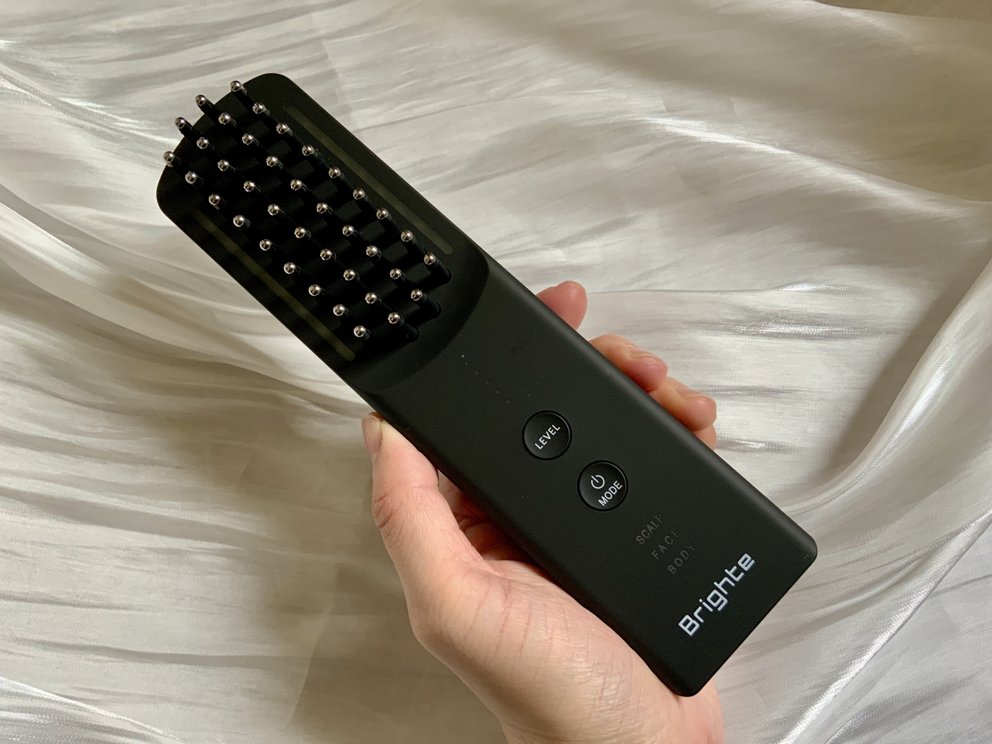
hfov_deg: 61.7
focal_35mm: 29
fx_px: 831
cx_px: 496
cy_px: 372
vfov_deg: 48.2
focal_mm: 3
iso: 100
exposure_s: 1/60
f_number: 1.8
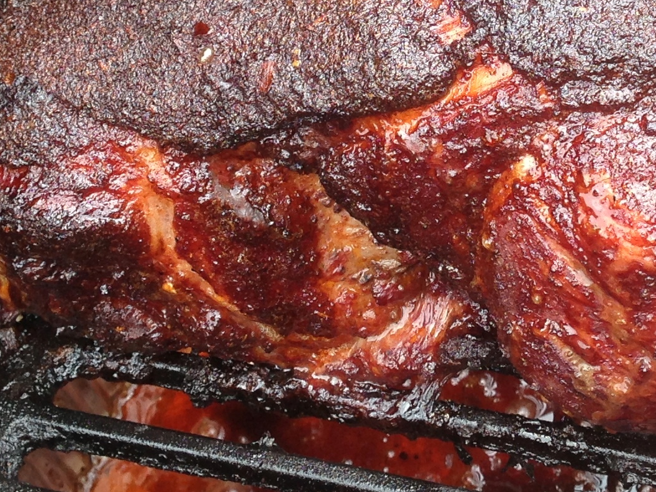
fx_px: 1933
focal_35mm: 102
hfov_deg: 19.2
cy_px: -49
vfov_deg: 14.2
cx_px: 449
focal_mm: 4.13
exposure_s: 1/157
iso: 50
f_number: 2.4
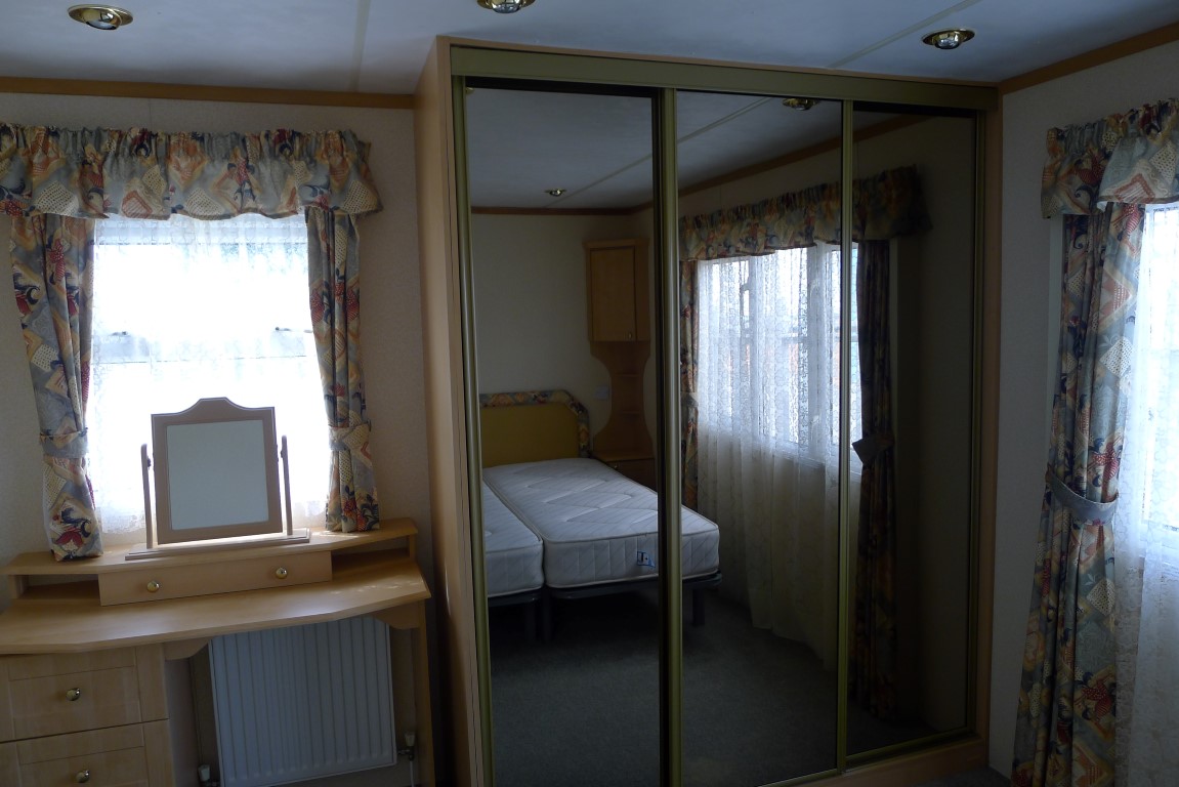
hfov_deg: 73.7
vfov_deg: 53.2
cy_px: 394
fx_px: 786
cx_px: 590
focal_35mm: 24
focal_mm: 5.1
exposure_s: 1/60
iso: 80
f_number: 2
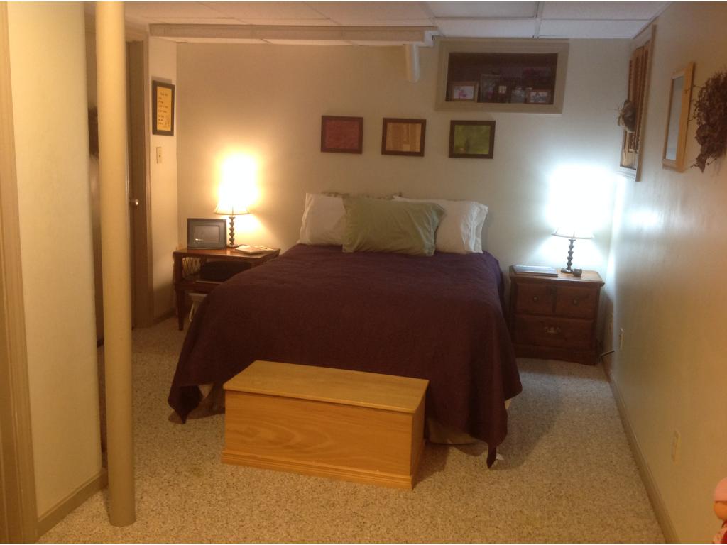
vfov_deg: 40.7
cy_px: 272
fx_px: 735
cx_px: 364
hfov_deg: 52.6
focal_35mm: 35
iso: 160
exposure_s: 1/15
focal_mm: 4.28
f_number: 2.4
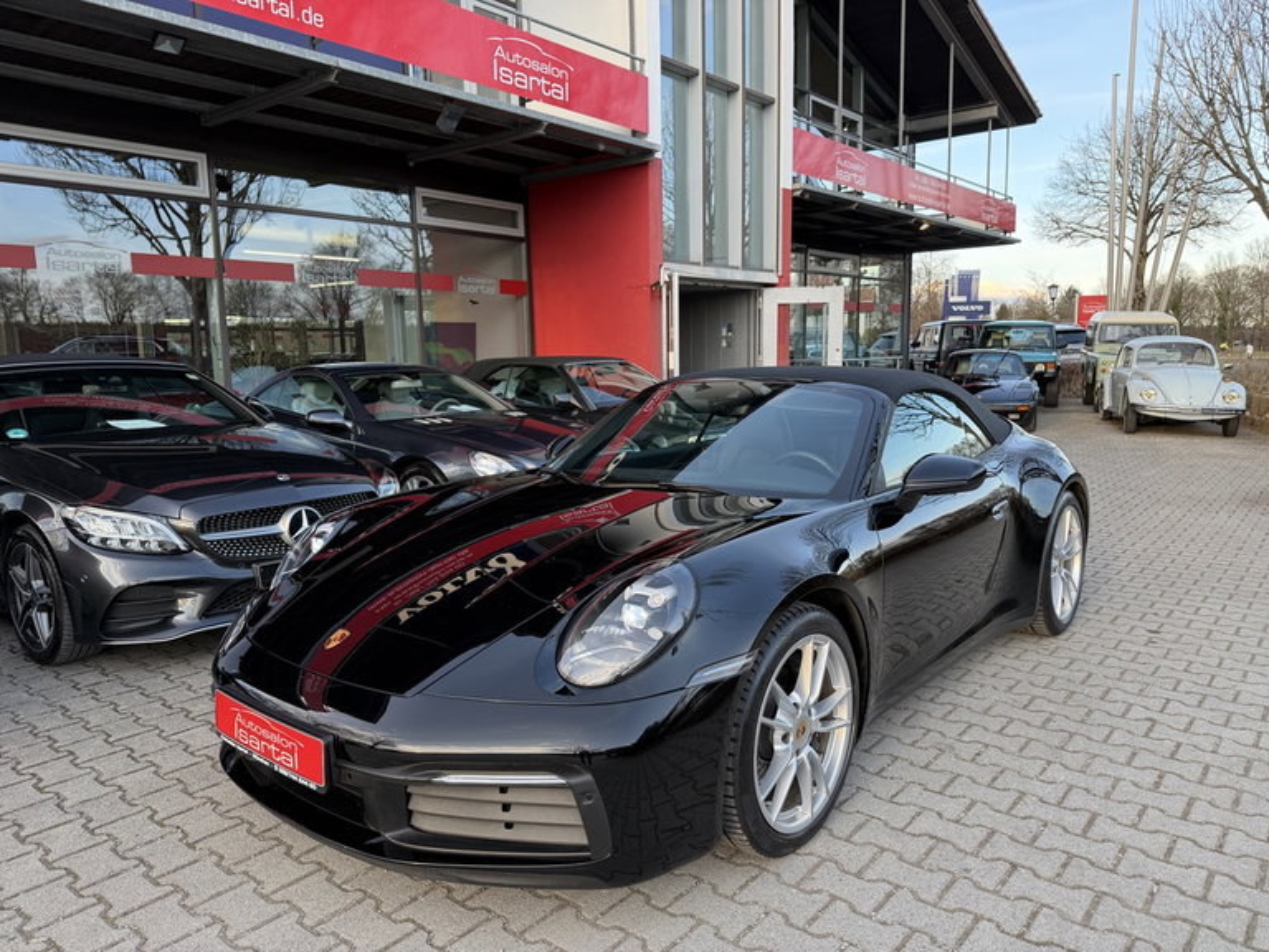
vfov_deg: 56.8
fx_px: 880
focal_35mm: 24
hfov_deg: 71.6
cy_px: 476
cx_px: 634
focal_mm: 6.76
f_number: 1.78
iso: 64
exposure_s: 1/198
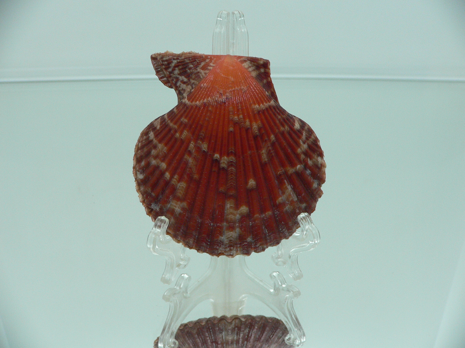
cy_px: 174
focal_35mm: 35
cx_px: 232
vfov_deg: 40.7
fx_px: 470
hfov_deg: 52.6
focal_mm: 4.6
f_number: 2.8
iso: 150
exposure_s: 1/60
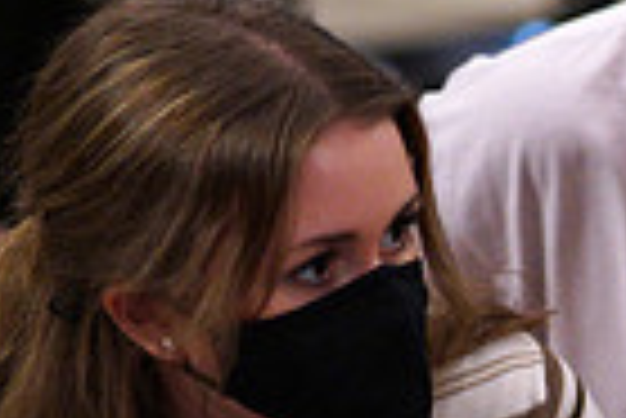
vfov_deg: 3.9
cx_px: 1094
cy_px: 254
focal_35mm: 354
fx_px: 6162
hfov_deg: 5.7
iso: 2500
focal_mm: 85
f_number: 1.8
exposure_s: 1/100
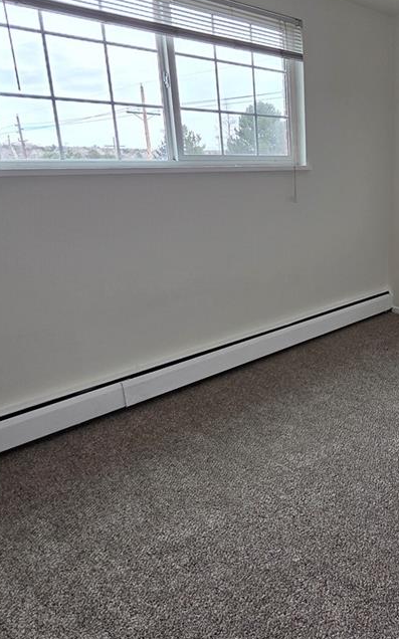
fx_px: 453
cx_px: 358
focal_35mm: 26
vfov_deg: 70.4
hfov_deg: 43.5
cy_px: 314
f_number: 2.2
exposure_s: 1/120
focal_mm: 2.2
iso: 64
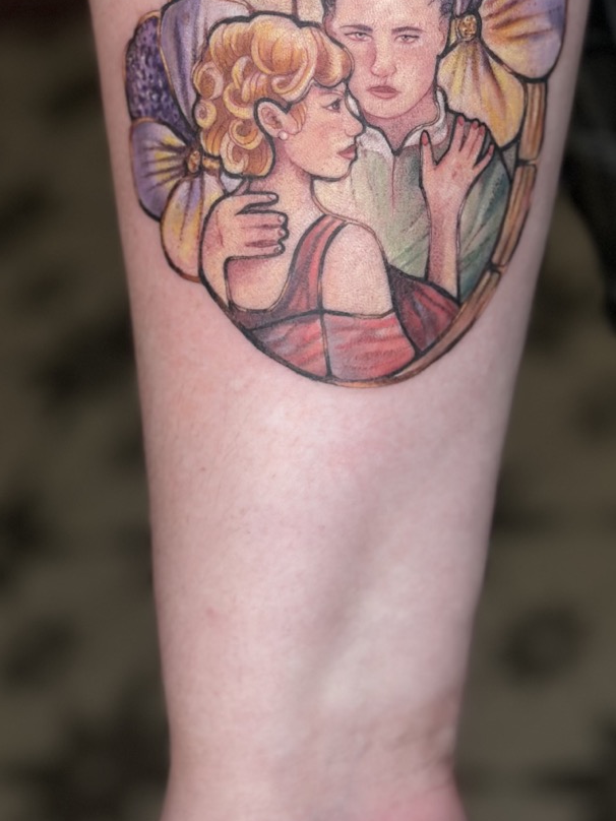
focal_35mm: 95
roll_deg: +28.3
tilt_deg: -30.9
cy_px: 100
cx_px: 358
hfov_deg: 15.6
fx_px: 2254
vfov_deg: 20.3
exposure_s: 1/120
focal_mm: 6.86
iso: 100
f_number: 1.78
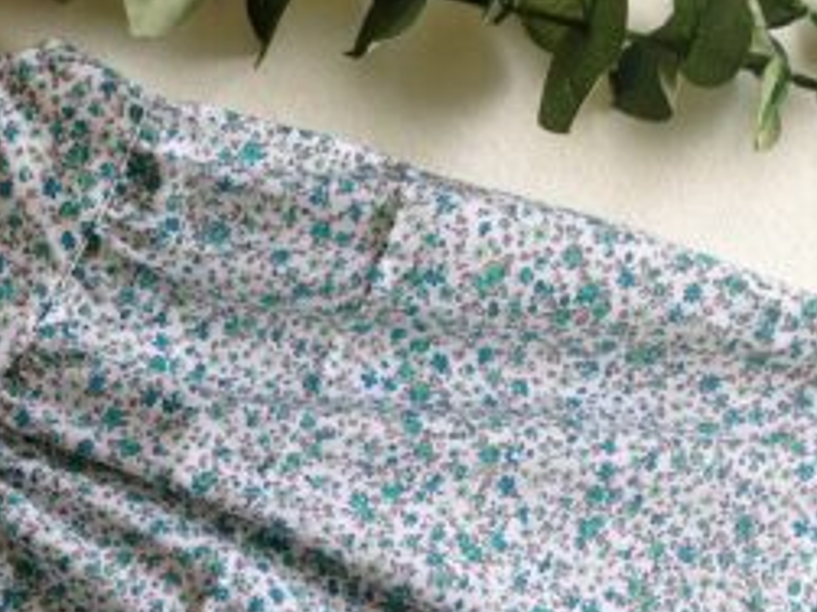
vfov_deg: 15.4
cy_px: 638
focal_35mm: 94
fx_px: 2218
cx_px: 119
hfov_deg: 20.5
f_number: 2.4
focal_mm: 4.28
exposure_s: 1/190
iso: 50
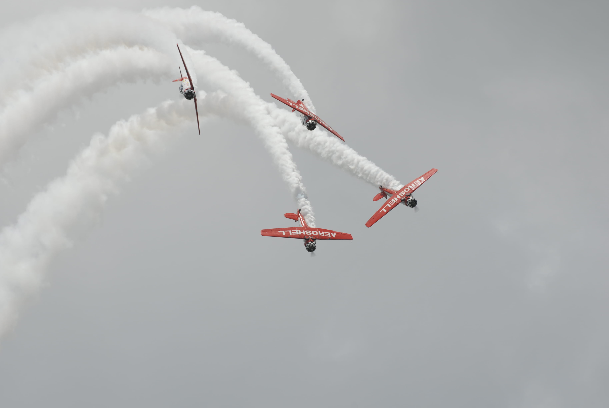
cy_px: 201
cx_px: 299
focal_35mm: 318
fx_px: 5386
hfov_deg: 6.5
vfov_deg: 4.3
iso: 100
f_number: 10
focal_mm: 200
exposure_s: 1/350
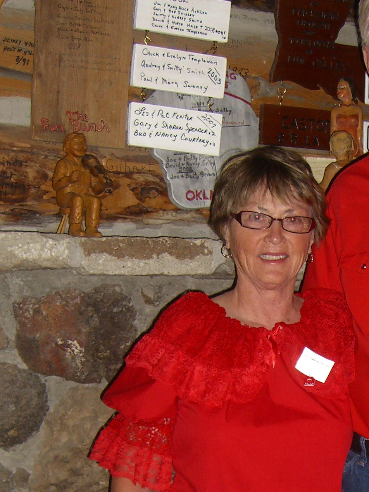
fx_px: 1307
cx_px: 338
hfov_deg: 15.9
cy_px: 495
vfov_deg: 20.6
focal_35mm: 92
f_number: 2.8
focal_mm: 7.9
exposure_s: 1/60
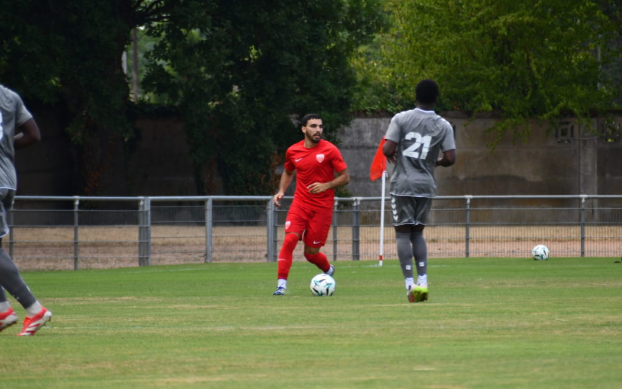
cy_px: 203
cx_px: 311
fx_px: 10392
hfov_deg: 3.4
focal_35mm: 613
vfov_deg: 2.1
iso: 360
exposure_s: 1/500
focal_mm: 300
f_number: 6.3
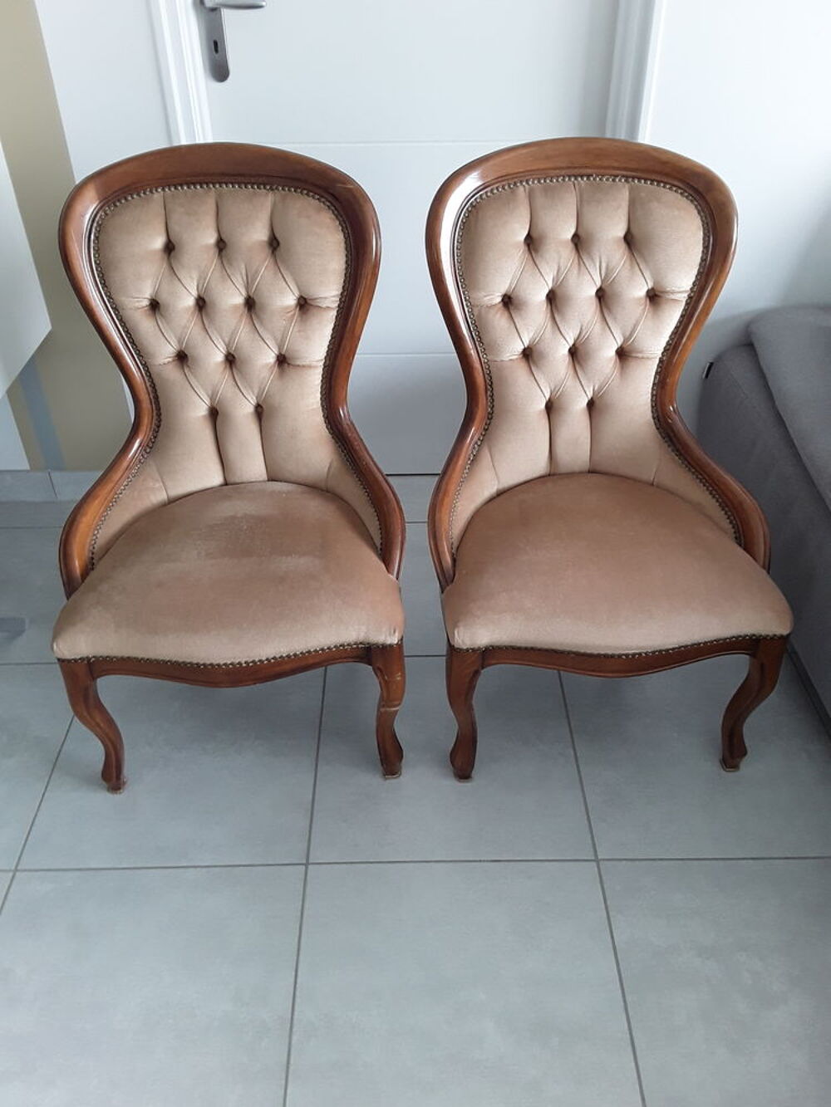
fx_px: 864
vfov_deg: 65.3
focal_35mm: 27
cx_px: 416
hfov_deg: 51.4
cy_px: 554
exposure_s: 1/33
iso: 64
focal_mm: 2.91
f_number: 1.9
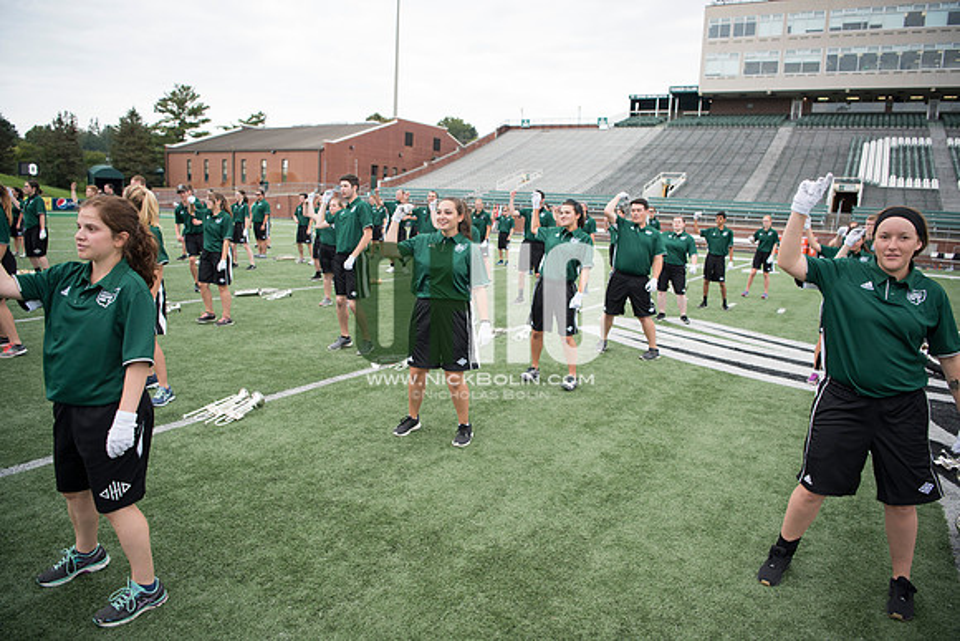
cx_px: 480
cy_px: 320
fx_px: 640
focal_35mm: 24
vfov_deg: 53.2
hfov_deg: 73.7
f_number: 2.8
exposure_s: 1/400
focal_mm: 24
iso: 400
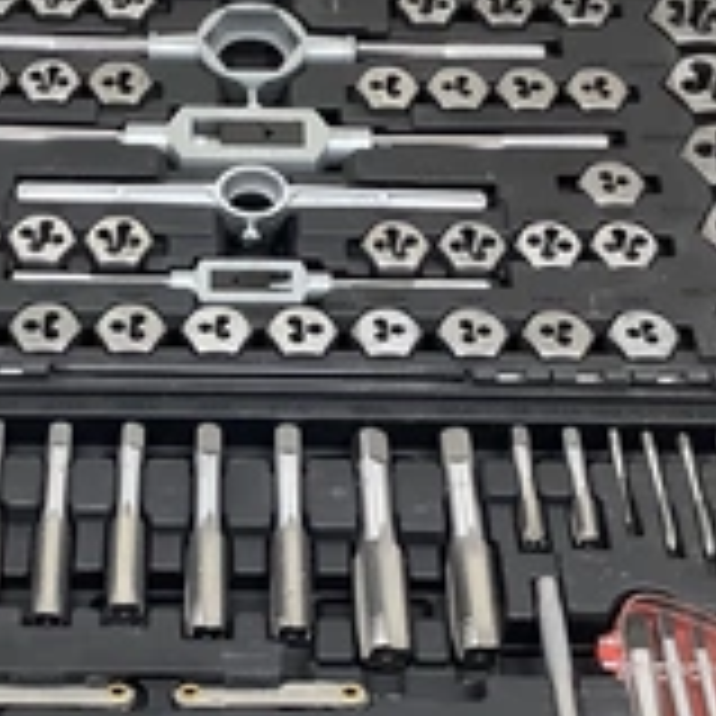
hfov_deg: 24.9
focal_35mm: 69
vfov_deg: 24.8
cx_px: 252
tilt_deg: -54.7
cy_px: 495
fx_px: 1615
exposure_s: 1/60
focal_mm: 3.3
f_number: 2.4
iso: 80
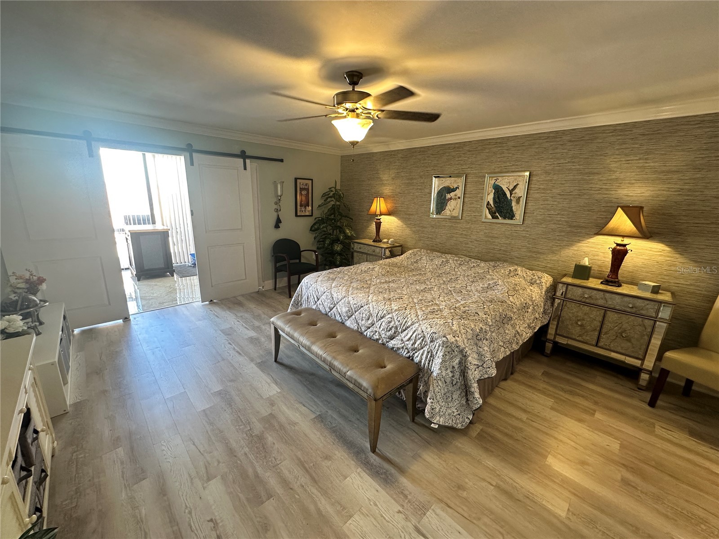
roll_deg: -1.9
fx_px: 291
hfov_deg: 102.1
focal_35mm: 14
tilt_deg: -13.4
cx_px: 360
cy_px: 270
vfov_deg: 85.7
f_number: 2.2
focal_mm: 2.22
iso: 200
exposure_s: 1/60
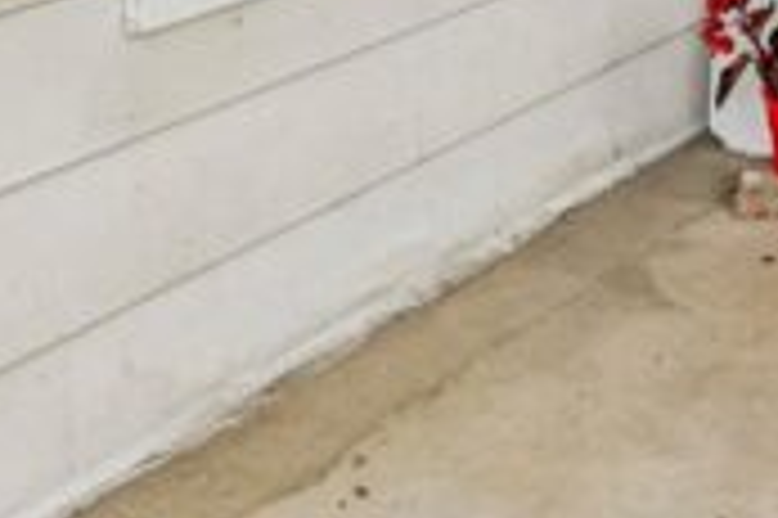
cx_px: 747
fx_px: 1598
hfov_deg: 26.2
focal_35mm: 74
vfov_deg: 15.0
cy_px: -511
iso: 400
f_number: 8
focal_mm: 16
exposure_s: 1/200
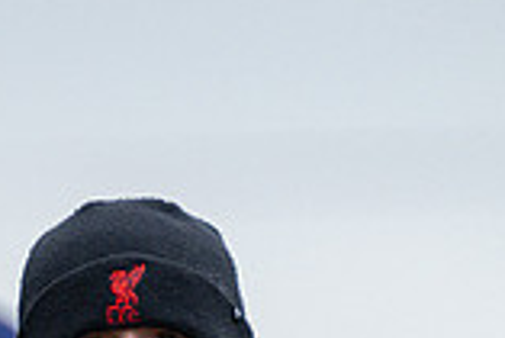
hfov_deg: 1.2
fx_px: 23321
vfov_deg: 0.8
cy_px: 547
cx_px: 244
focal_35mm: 1661
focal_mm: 300
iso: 280
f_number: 2.8
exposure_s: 1/1600
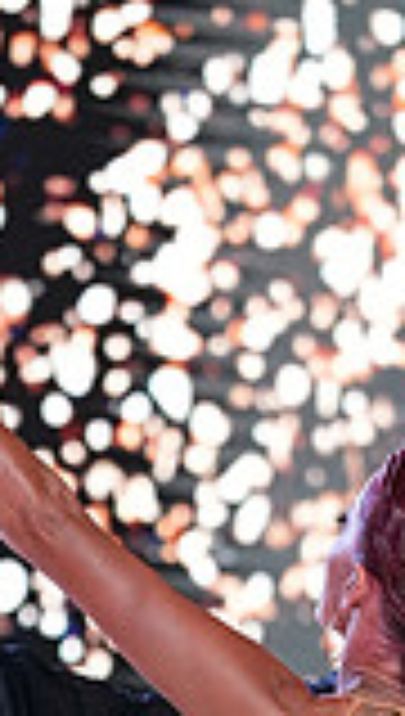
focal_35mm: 671
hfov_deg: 1.8
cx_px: 209
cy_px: 1229
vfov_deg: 3.2
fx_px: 12750
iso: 2000
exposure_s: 1/500
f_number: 4
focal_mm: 176
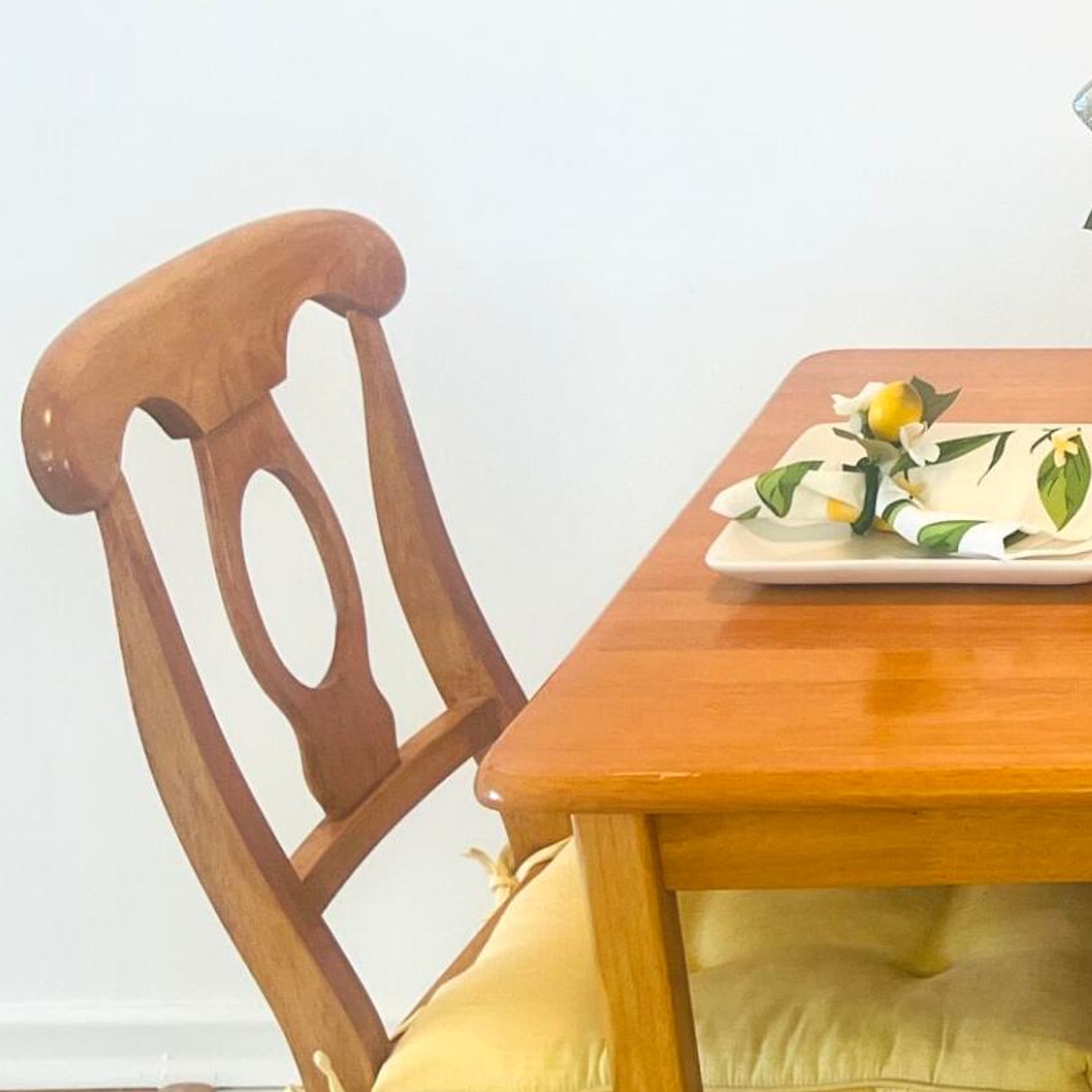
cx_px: 1629
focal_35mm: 81
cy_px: 553
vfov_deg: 21.4
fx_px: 2891
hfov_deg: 18.9
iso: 125
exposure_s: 1/120
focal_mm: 5.7
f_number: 1.5
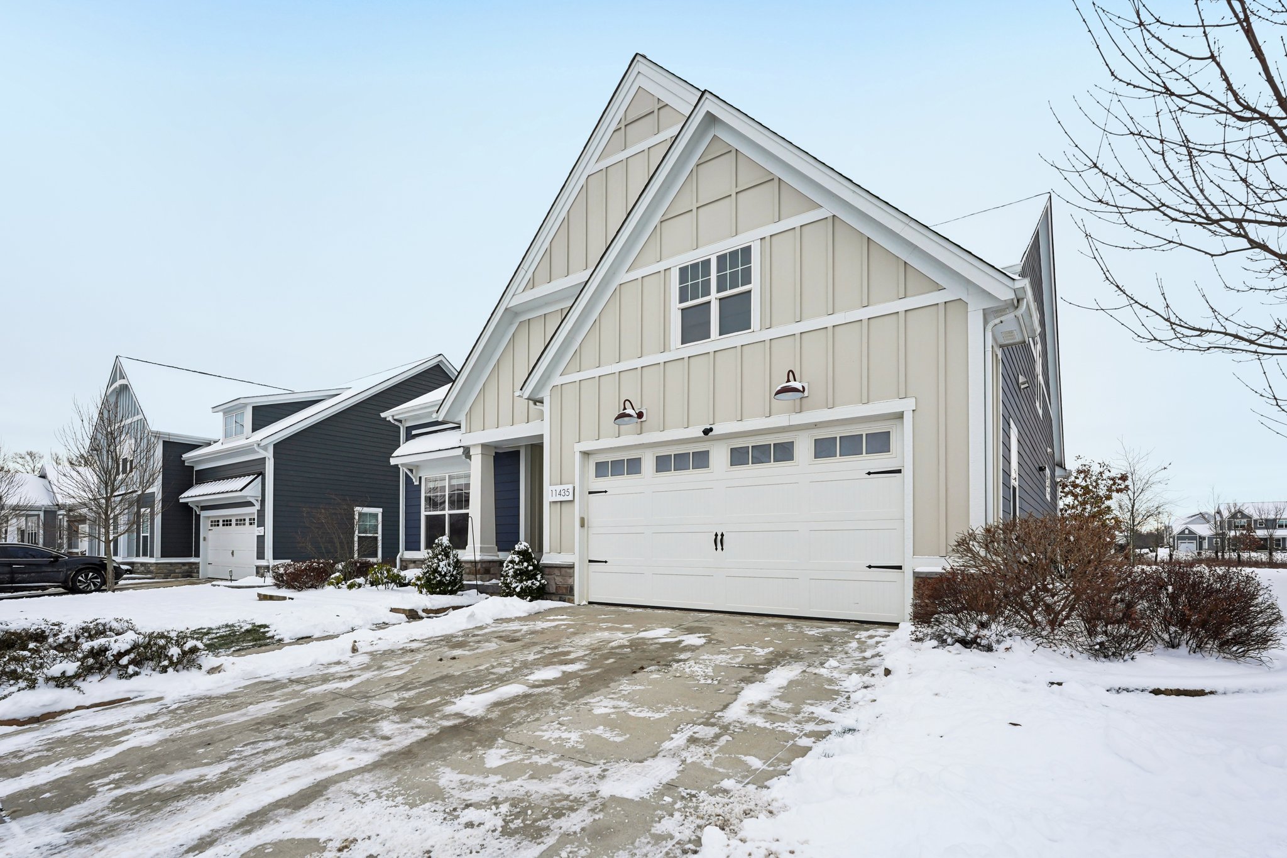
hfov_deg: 96.7
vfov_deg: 73.7
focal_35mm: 16
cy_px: 429
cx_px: 644
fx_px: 572
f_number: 8
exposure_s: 1/320
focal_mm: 16
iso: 100
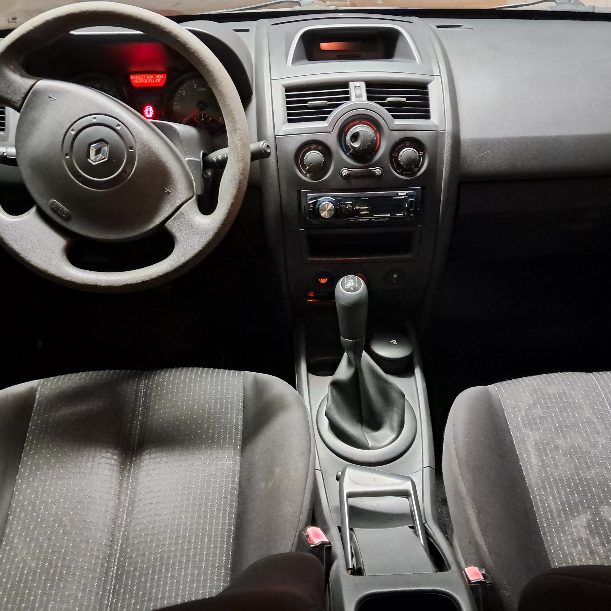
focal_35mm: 32
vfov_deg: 51.1
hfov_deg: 51.1
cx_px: 312
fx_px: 639
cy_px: 304
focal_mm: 4
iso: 1600
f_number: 1.8
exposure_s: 1/20
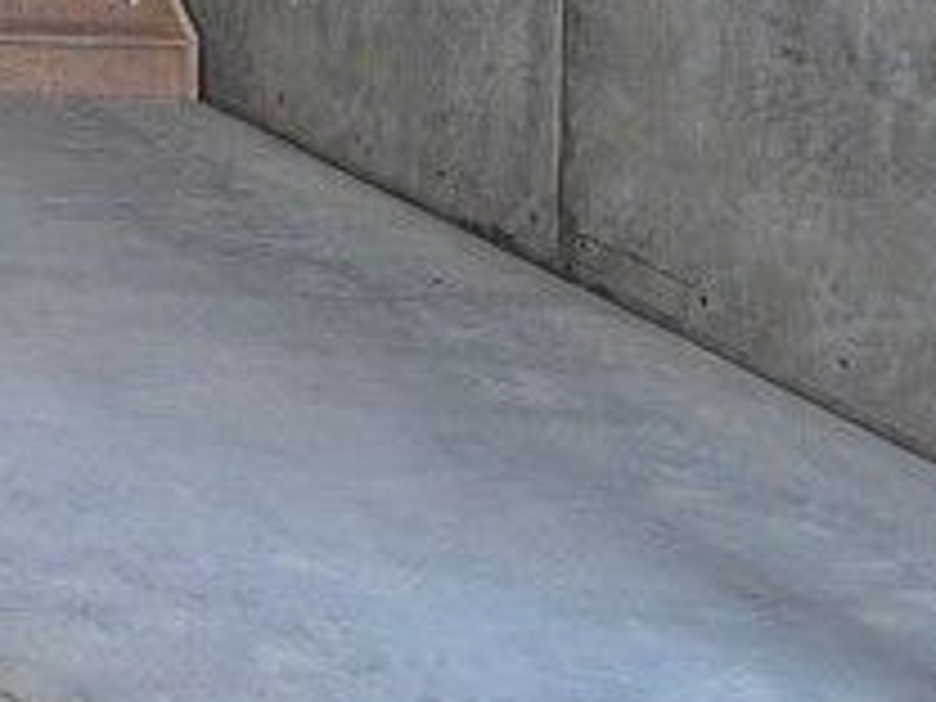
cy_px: -446
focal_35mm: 75
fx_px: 2028
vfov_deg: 17.1
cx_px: -1048
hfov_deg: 17.0
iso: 64
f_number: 2.2
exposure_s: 1/50
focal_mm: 2.2
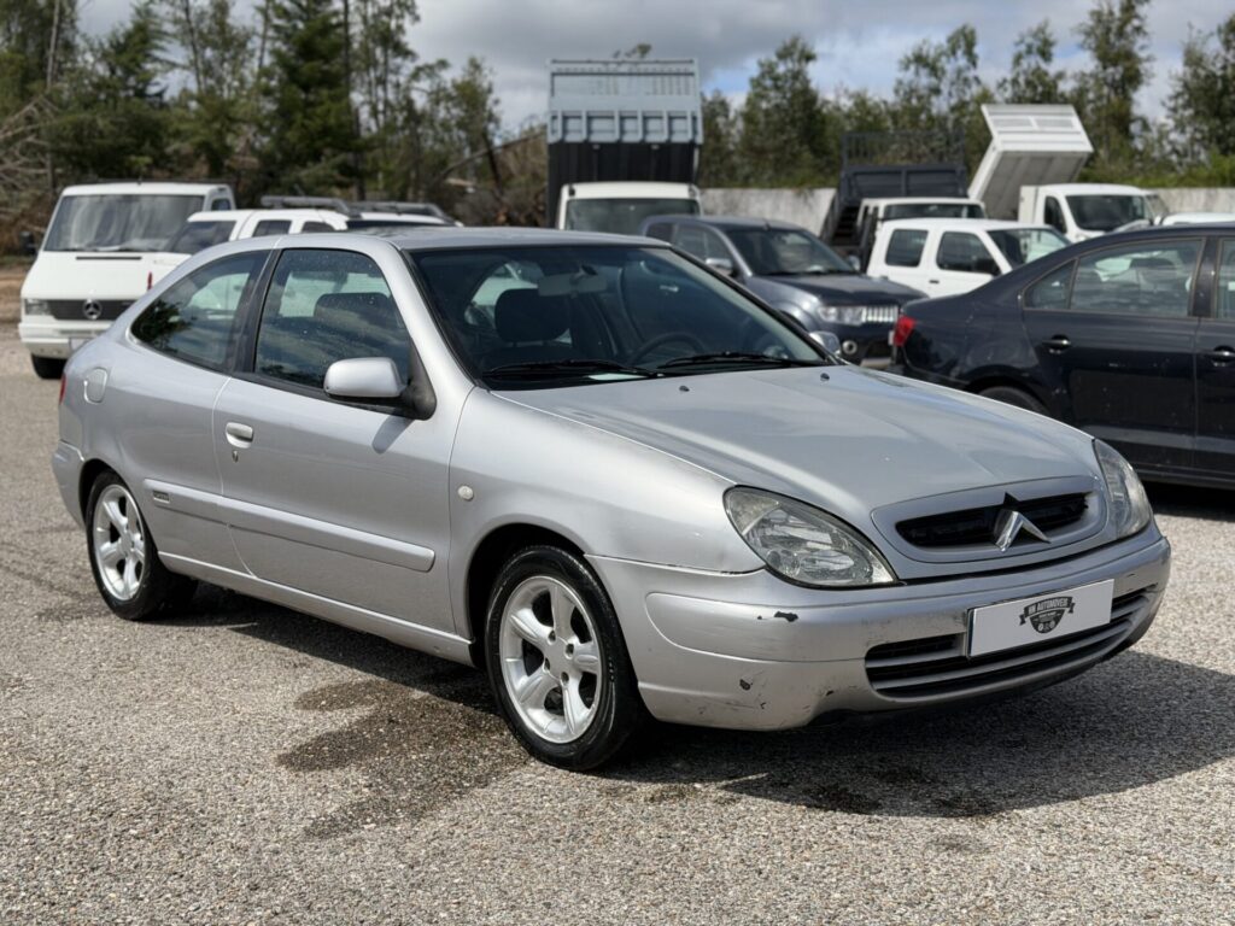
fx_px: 1713
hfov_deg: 39.7
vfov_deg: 30.3
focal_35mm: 48
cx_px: 618
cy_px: 463
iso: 100
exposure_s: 1/7874
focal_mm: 6.76
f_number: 1.78
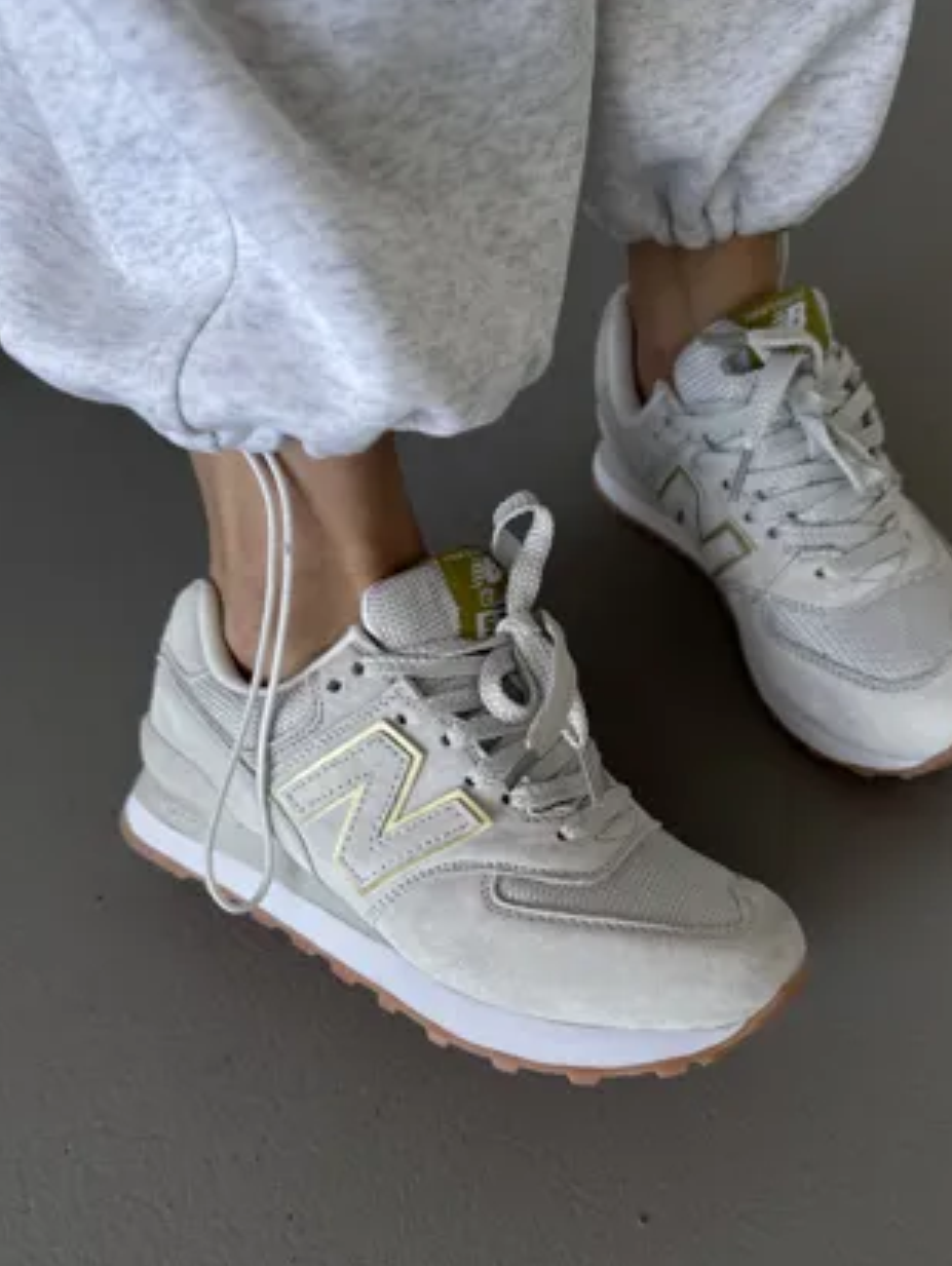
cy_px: 724
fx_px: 1025
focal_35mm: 28
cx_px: 505
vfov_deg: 63.1
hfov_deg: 49.8
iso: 80
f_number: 1.78
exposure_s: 1/284
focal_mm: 6.76
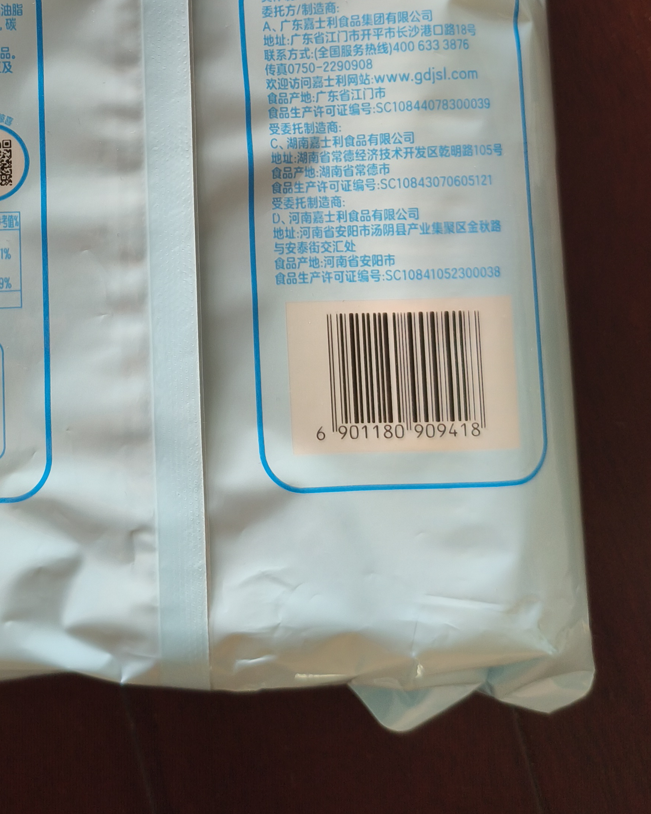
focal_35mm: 48
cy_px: 146
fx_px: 1156
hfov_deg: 30.9
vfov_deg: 37.2
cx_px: 160
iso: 80
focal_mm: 4.94
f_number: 1.5
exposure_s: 1/100
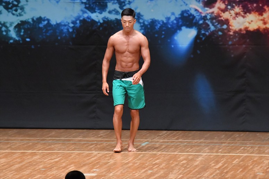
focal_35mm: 285
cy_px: 90
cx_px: 134
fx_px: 2129
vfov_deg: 4.8
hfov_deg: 7.2
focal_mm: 190
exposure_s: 1/400
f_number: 5.6
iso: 8000
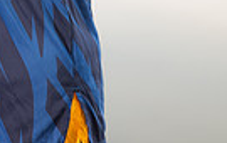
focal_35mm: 156
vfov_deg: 7.9
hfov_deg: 13.2
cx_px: -12
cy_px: -197
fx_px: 967
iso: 250
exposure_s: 1/400
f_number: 4.5
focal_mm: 46
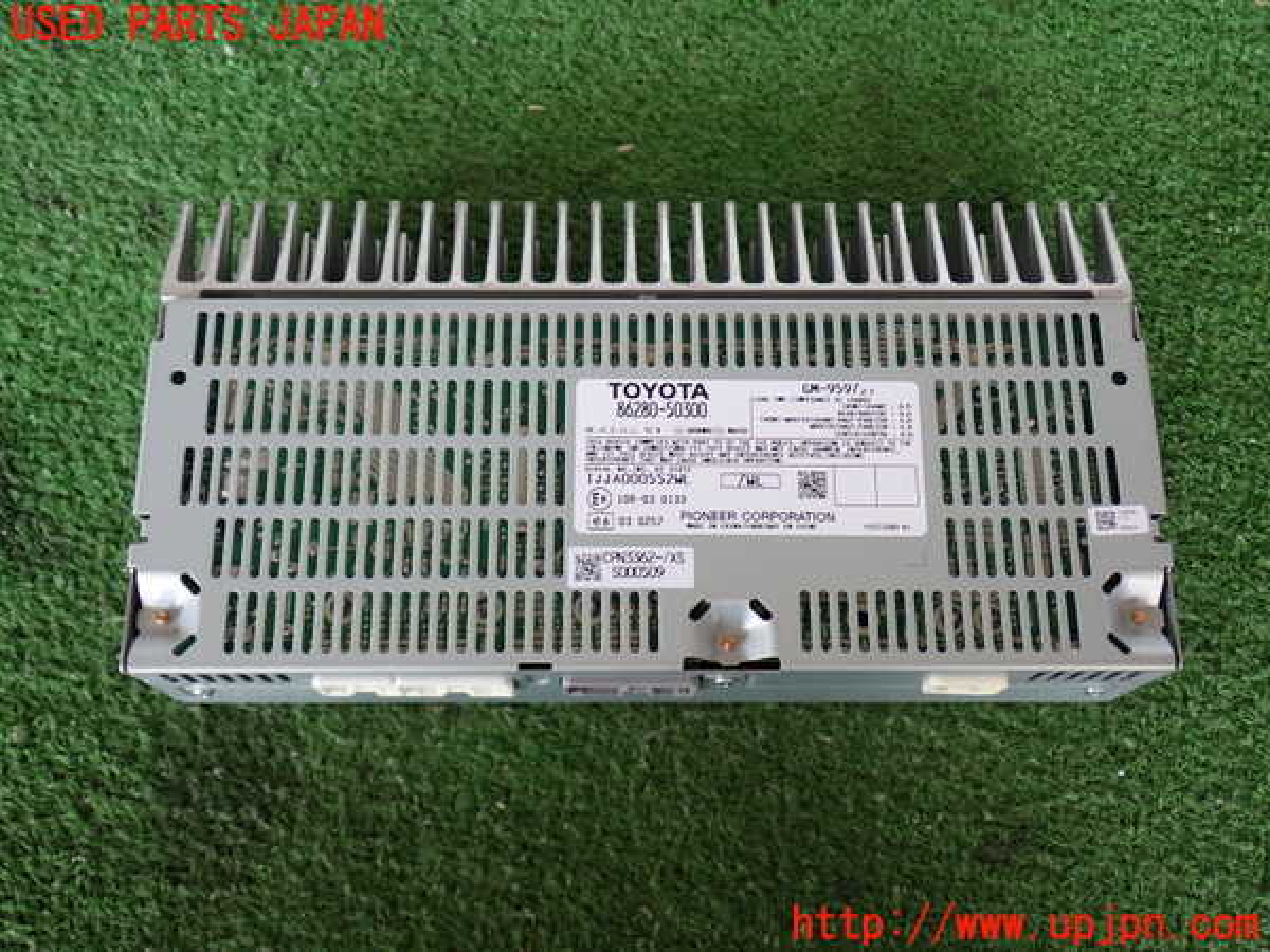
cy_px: 476
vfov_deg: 37.7
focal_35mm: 38
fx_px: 1394
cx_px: 635
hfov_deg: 49.0
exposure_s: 1/50
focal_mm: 6.83
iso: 200
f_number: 2.7
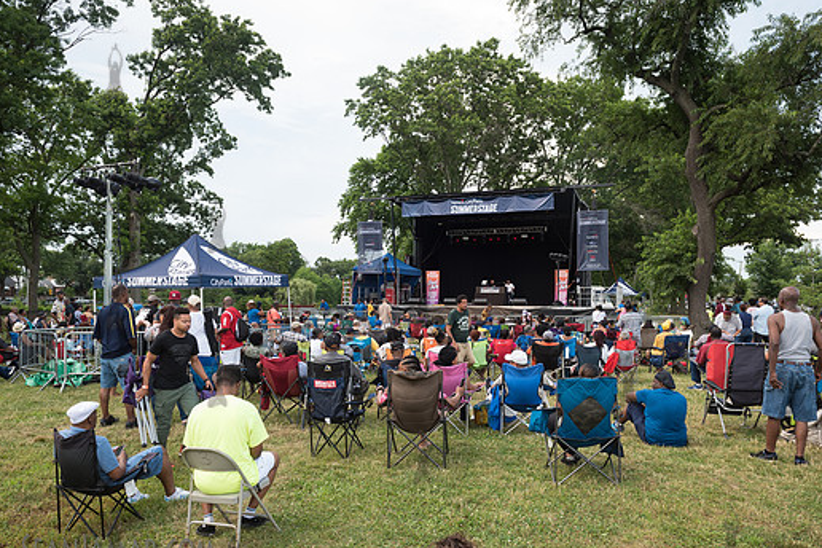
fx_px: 616
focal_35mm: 27
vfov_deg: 47.9
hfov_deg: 67.4
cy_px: 302
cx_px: 422
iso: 250
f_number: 6.3
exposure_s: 1/100
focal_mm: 24
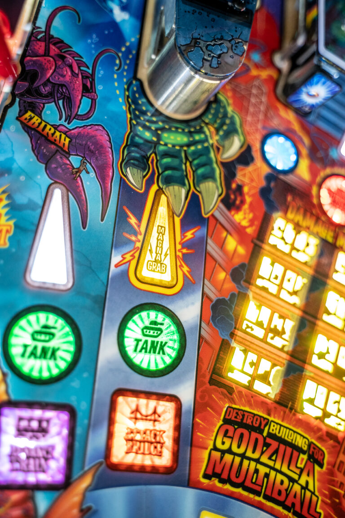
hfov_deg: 32.6
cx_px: 172
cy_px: 259
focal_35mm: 41
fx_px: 589
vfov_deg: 47.4
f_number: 2.8
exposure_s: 1/80
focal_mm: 41
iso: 800
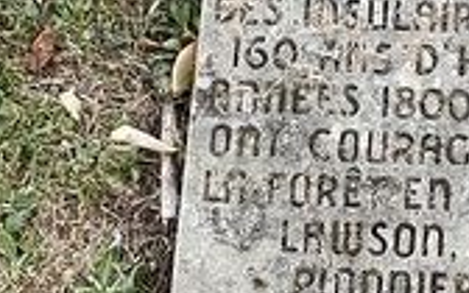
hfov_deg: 15.4
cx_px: 558
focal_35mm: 131
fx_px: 1674
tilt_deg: -62.6
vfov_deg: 9.9
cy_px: 307
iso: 125
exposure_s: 1/73
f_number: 1.6
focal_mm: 4.2
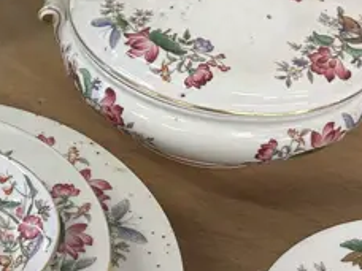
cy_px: 97
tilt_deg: -37.6
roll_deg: -0.6
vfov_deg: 13.7
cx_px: -79
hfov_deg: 17.3
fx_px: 1129
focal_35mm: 108
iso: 160
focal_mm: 6.86
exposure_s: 1/100
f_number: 1.78
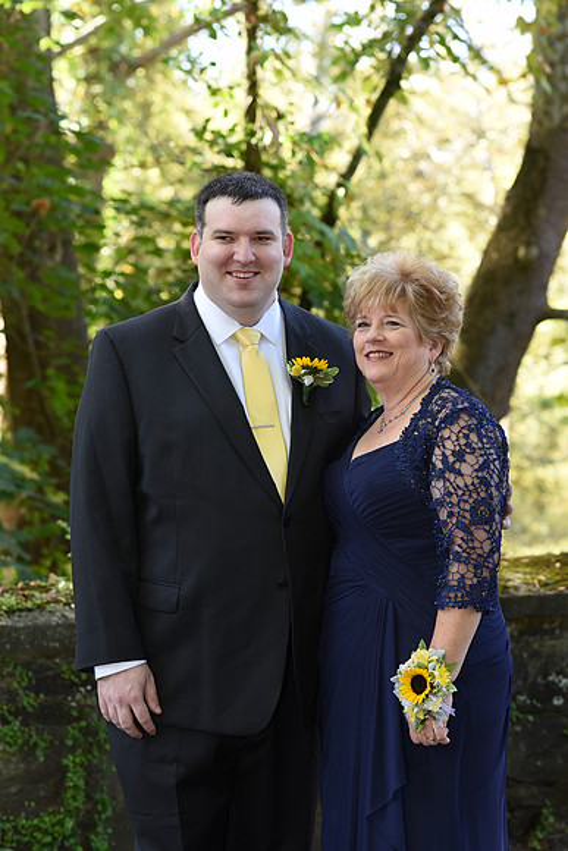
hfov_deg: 16.1
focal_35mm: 85
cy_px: 426
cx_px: 284
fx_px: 2010
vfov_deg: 23.9
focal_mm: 85
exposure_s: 1/200
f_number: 4.5
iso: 500
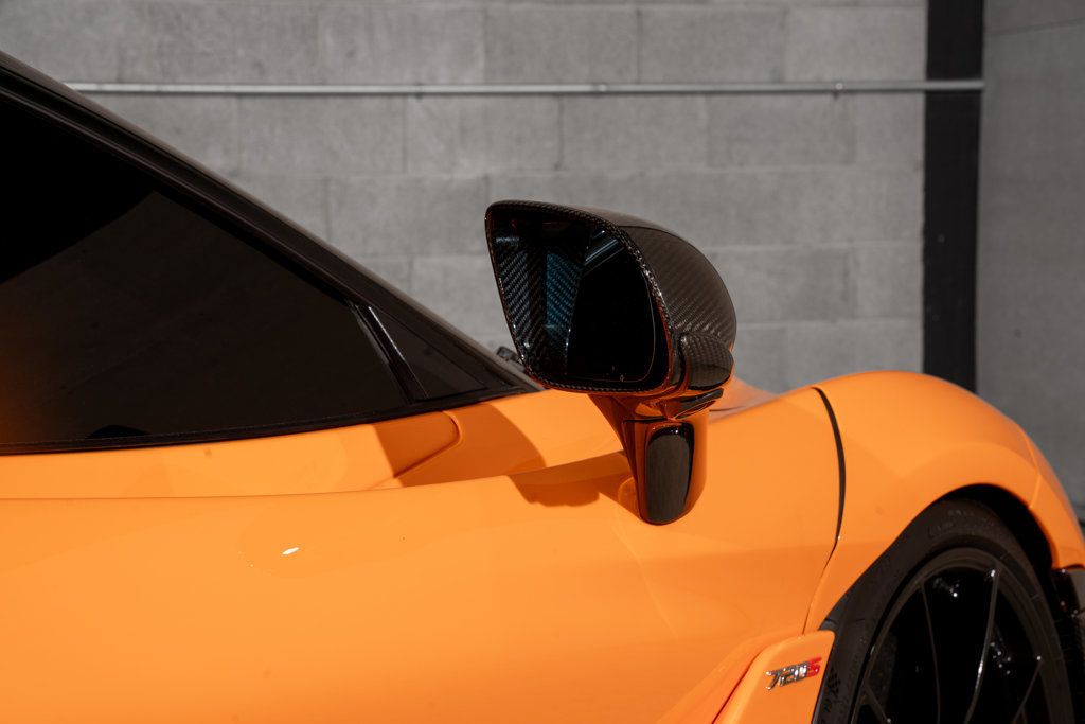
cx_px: 542
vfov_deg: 19.5
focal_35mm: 70
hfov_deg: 28.8
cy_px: 362
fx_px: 2110
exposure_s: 1/50
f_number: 11
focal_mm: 70
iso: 320
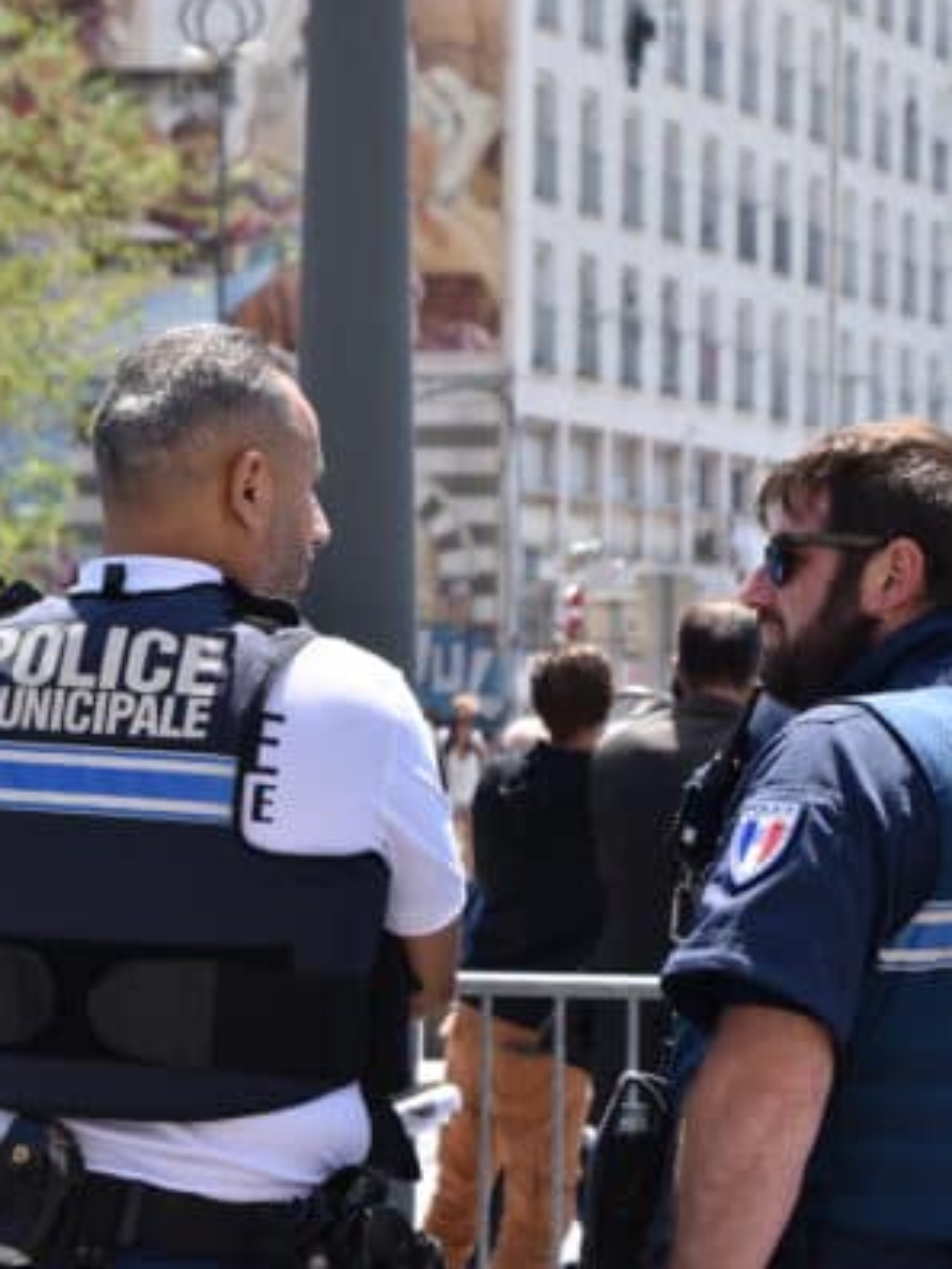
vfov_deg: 12.9
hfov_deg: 9.7
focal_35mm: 153
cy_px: 631
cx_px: 513
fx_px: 5610
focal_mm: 70
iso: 160
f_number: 8
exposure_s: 1/250
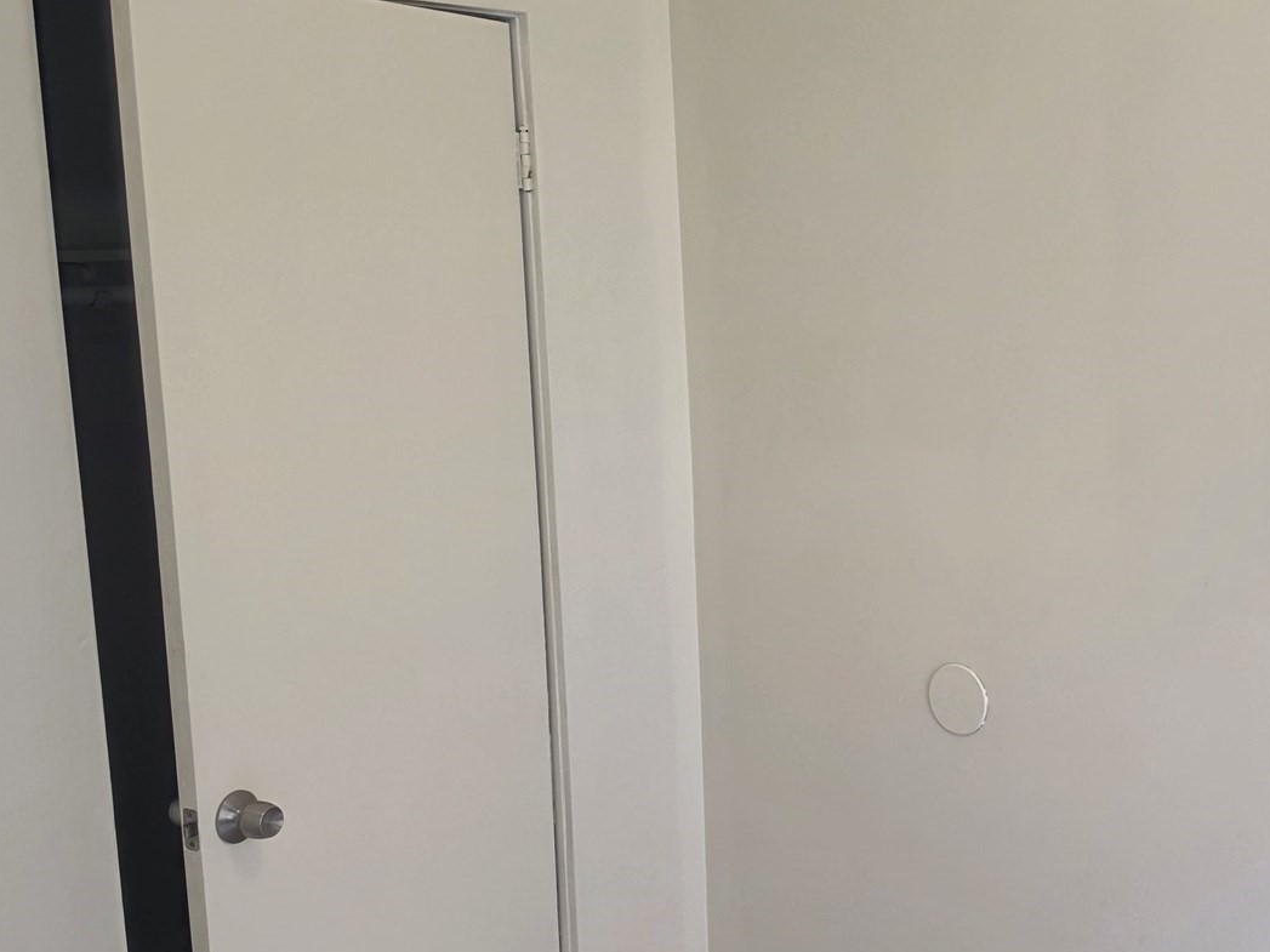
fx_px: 1651
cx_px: 986
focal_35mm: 45
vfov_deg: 32.2
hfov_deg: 40.6
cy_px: 495
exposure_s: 1/120
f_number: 1.4
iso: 64
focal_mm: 6.5
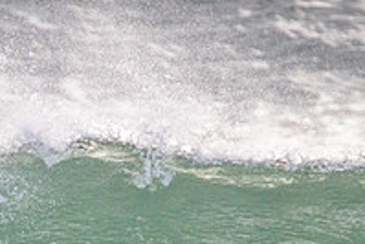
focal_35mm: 2664
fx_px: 27029
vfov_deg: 0.5
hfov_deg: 0.8
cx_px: -15
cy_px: 312
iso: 1400
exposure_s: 1/2000
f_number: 11
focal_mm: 800
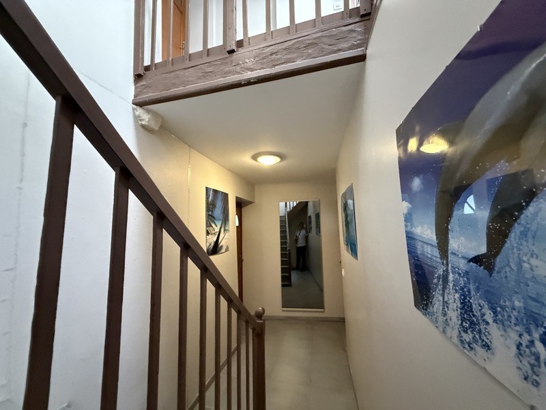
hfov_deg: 102.1
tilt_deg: +8.5
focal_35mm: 14
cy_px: 205
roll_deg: +0.2
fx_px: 221
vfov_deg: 85.7
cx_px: 273
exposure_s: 1/50
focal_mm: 2.22
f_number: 2.2
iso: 1000
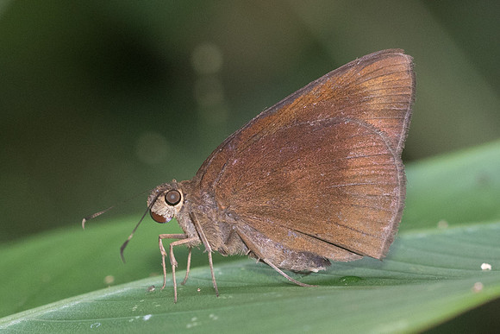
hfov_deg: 3.4
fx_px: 8412
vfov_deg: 2.3
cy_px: 209
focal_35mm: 606
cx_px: 294
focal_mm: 150
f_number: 5.6
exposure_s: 1/250
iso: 800
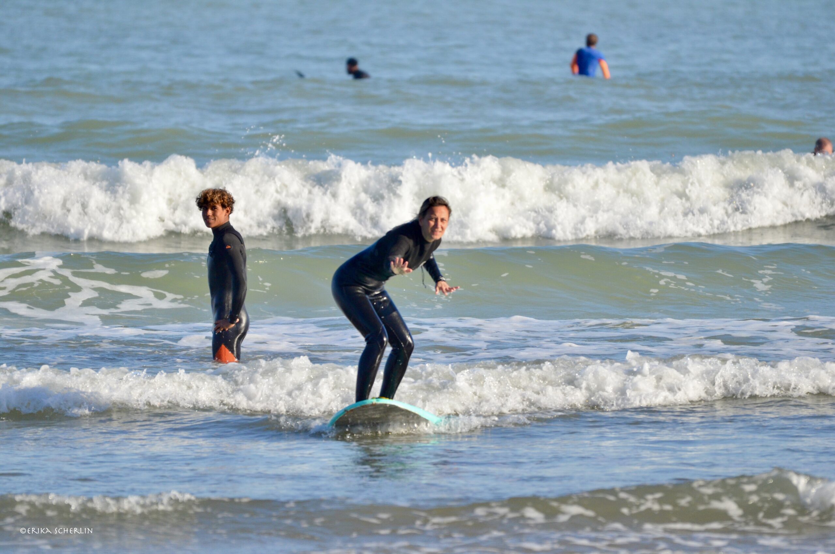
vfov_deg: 2.3
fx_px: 13889
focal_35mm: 600
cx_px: 418
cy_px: 277
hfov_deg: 3.4
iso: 800
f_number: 6.3
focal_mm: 400
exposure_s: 1/2500
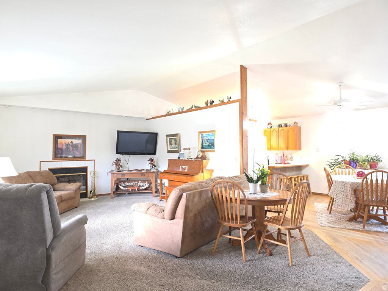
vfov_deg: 58.9
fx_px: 258
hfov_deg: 73.9
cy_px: 146
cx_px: 194
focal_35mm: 23
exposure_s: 1/15
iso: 125
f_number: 1.7
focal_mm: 6.3
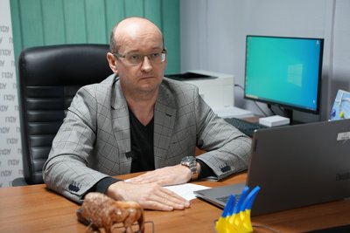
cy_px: 116
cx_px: 175
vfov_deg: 20.9
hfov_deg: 30.9
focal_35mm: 65
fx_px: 632
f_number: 4
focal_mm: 65
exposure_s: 1/160
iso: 2000
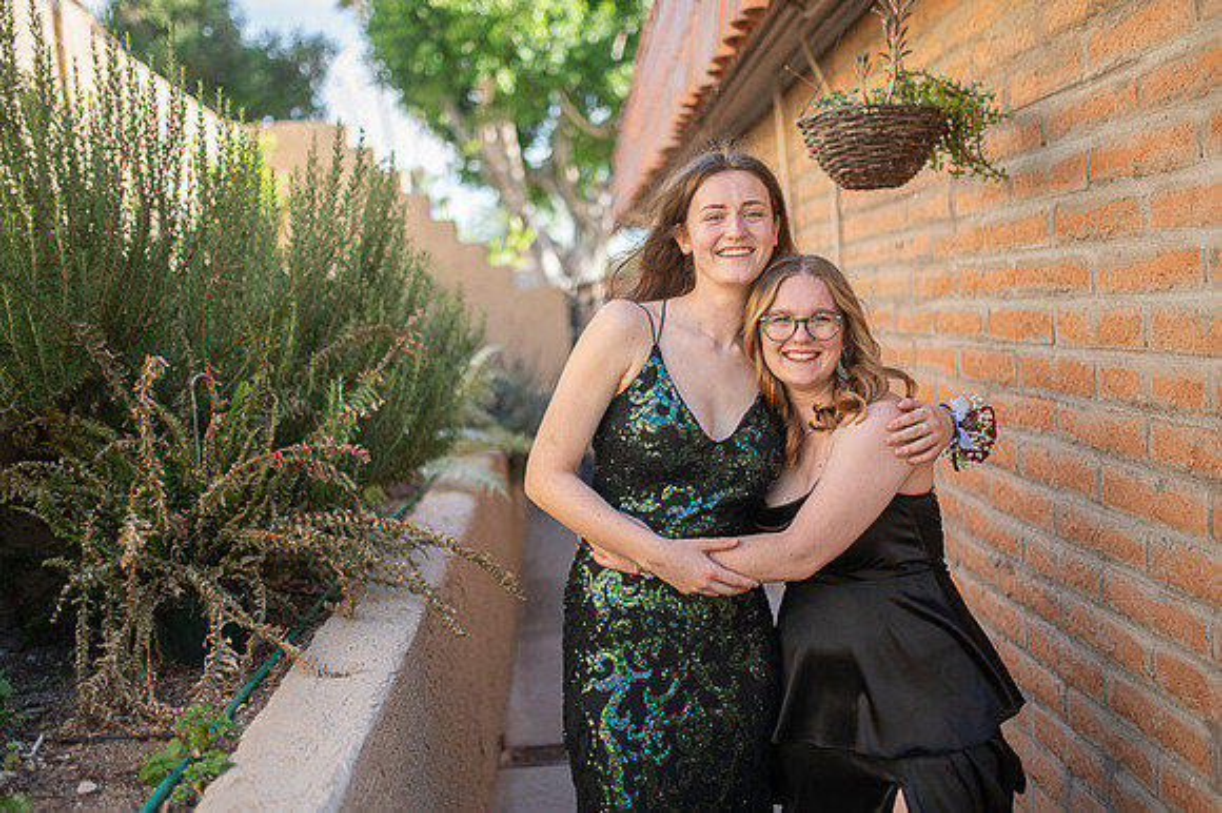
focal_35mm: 36
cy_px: 406
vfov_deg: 36.6
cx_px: 611
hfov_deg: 52.8
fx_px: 1230
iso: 400
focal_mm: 35
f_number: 1.4
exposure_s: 1/5000
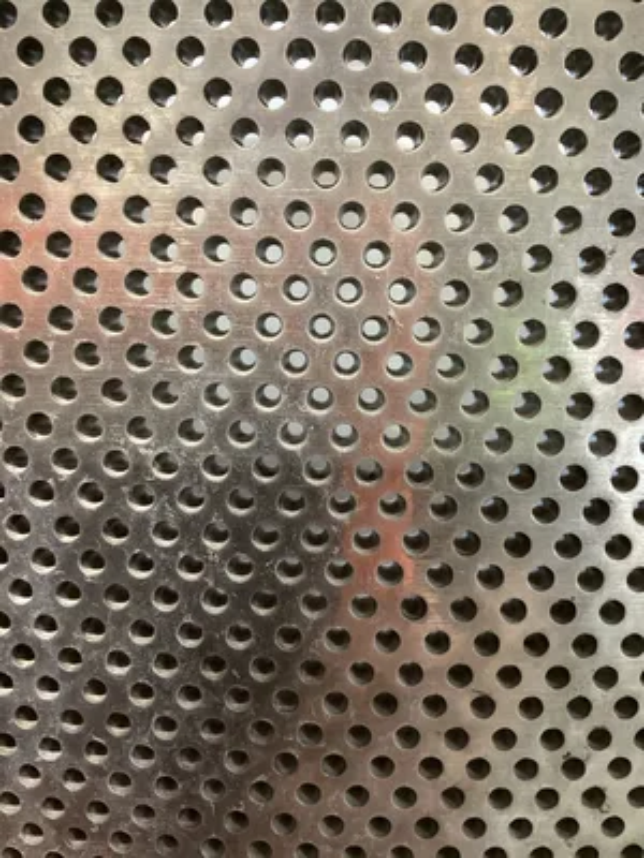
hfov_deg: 45.4
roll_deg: -0.3
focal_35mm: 31
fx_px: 769
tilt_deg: -9.1
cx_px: 322
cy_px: 429
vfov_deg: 58.4
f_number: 2.4
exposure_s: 1/25
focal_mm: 3.3
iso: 400
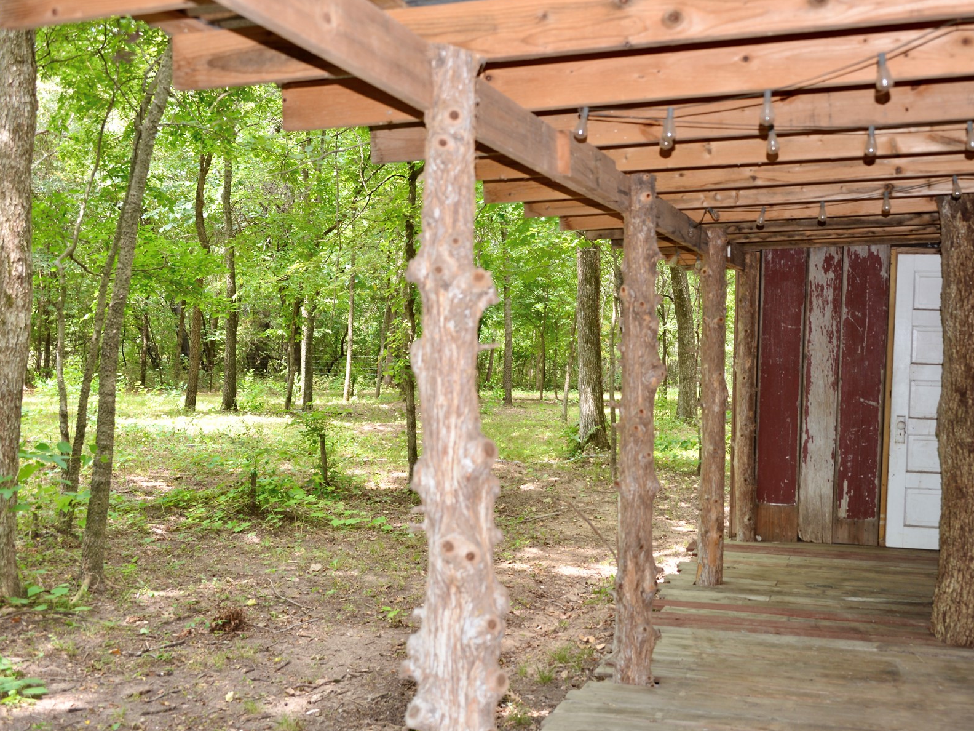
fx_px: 1182
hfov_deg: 44.5
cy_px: 394
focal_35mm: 42
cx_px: 589
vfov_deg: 34.3
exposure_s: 1/125
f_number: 3.8
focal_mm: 34
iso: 320
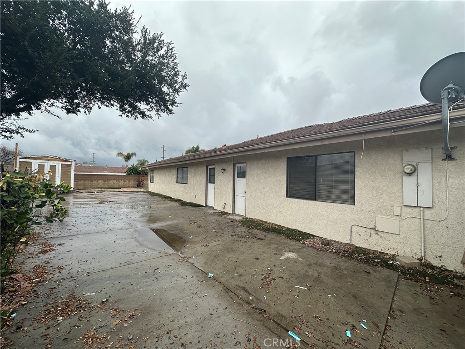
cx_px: 232
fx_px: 188
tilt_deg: +1.9
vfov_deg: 85.7
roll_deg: -1.6
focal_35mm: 14
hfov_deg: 102.1
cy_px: 174
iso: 40
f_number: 2.2
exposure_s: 1/807
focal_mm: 2.22
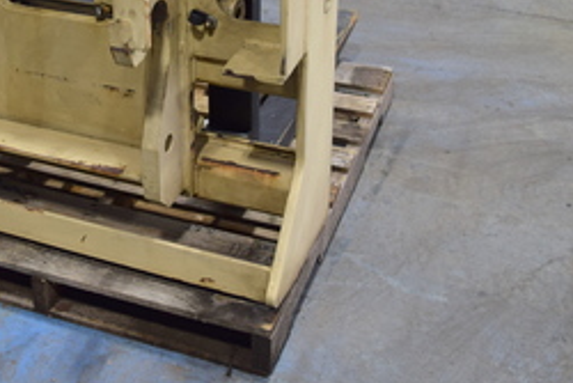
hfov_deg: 32.9
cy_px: 15
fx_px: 956
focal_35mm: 60
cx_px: 158
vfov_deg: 21.9
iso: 400
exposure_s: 1/80
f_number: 4.5
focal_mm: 20
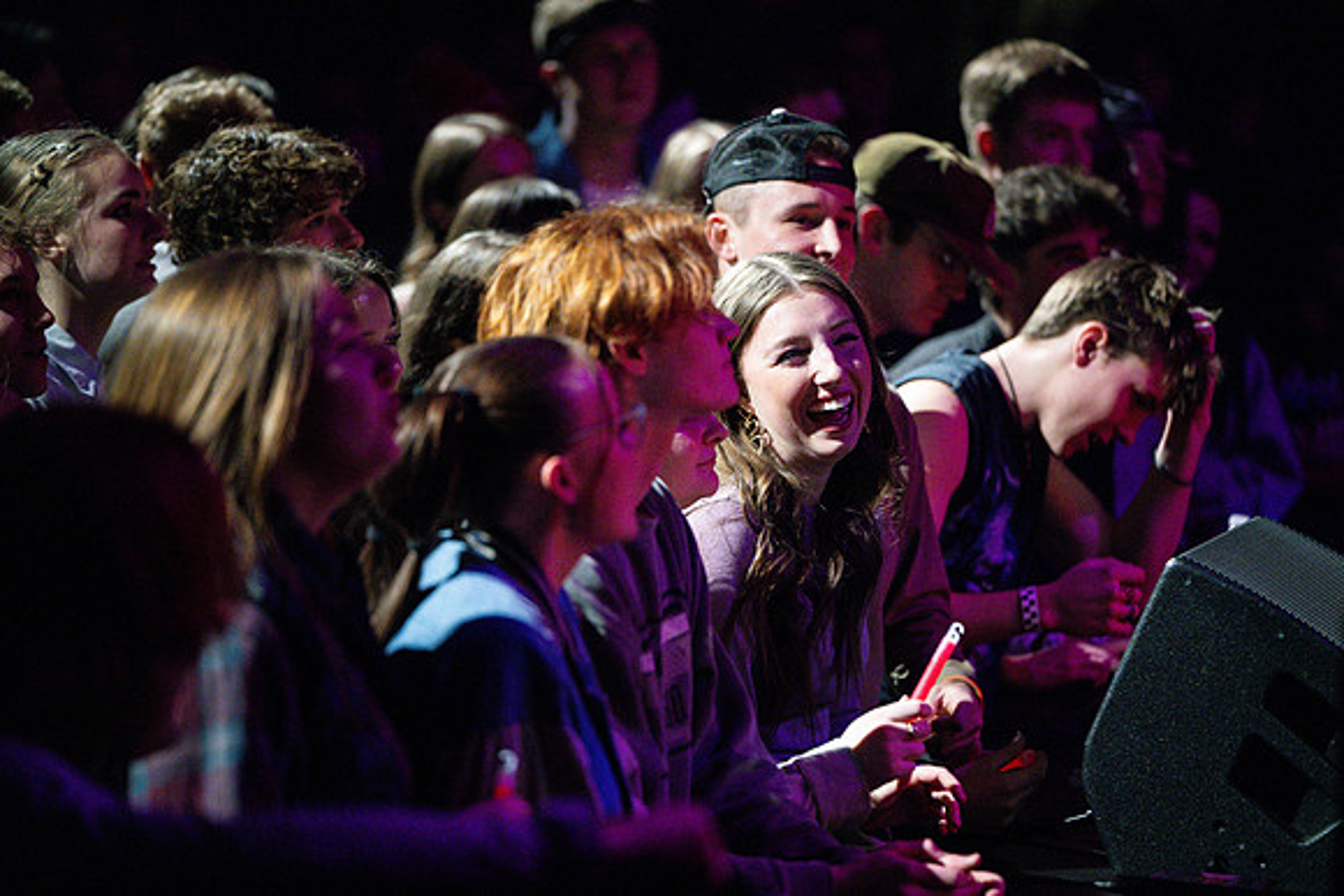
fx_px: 6721
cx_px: 672
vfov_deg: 7.6
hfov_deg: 11.4
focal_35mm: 180
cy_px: 448
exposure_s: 1/500
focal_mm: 180
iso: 6400
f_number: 2.8
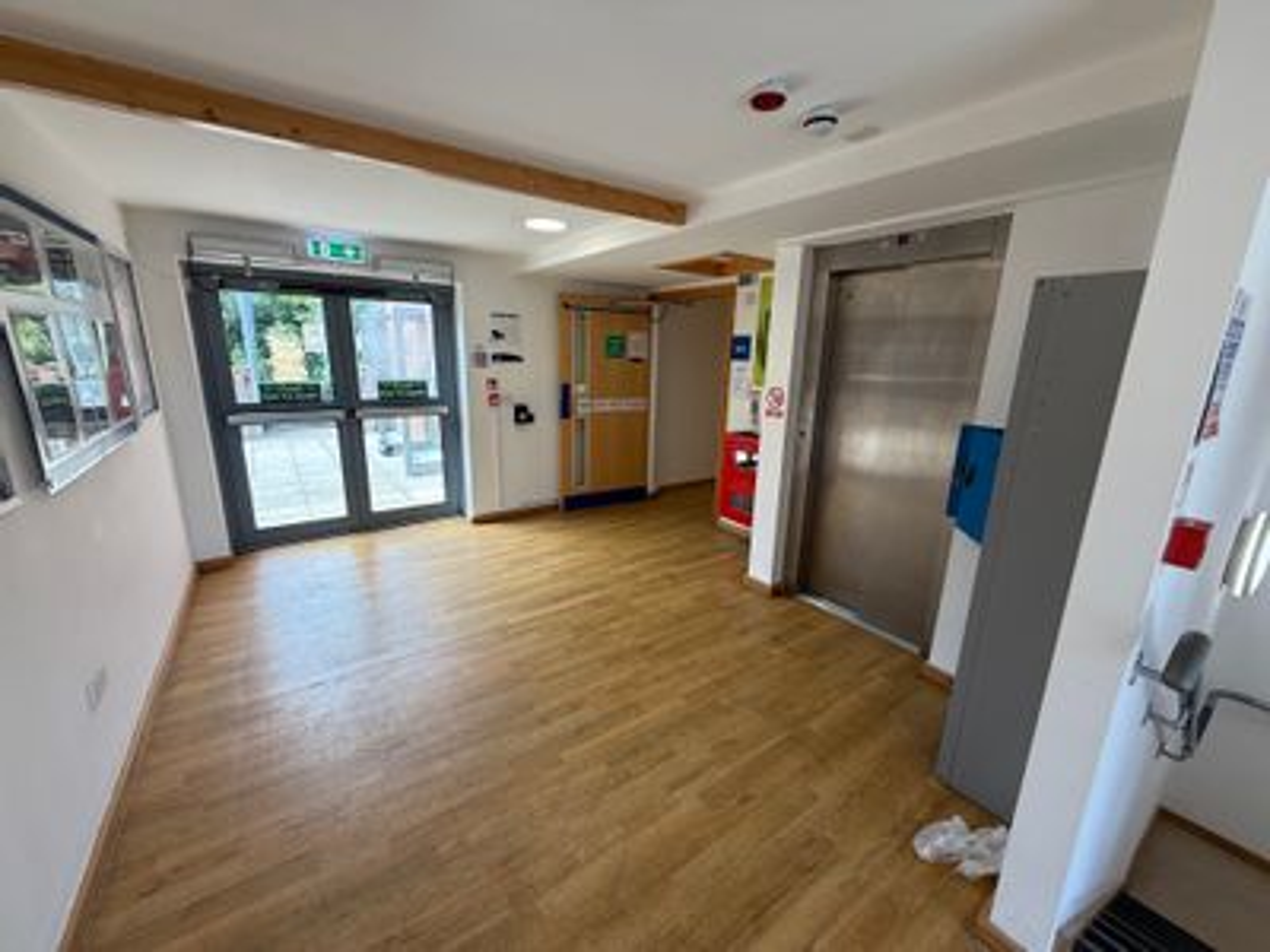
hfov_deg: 102.1
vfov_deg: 85.7
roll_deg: -2.7
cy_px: 476
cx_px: 635
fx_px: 514
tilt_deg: -13.4
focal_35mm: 14
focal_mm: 2.22
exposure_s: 1/109
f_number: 2.2
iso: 64
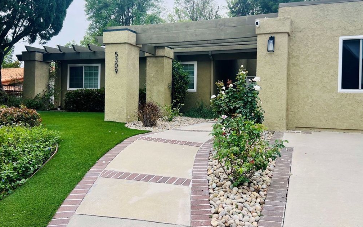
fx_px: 277
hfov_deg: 66.5
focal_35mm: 28
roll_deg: -0.9
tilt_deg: -0.8
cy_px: 98
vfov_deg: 44.4
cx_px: 182
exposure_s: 1/1934
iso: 50
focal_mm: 5.7
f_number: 1.5
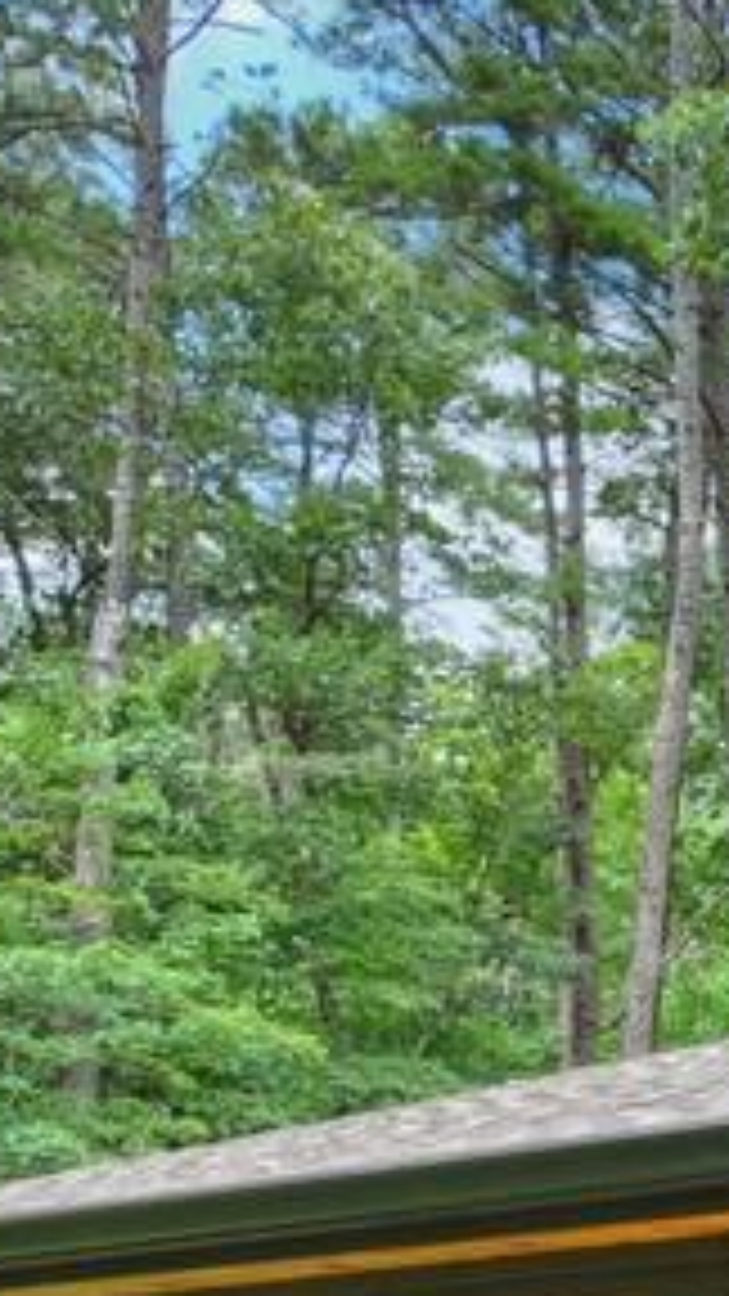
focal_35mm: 93
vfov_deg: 21.6
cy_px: 1460
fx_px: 3196
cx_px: 1660
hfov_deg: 11.2
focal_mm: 12.3
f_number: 2.8
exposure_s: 1/1000
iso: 230
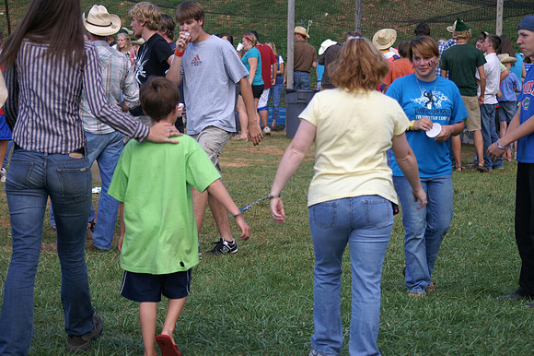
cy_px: 178
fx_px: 1557
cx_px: 267
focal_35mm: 105
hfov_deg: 19.5
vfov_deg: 13.0
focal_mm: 70
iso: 100
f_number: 4.5
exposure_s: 1/250
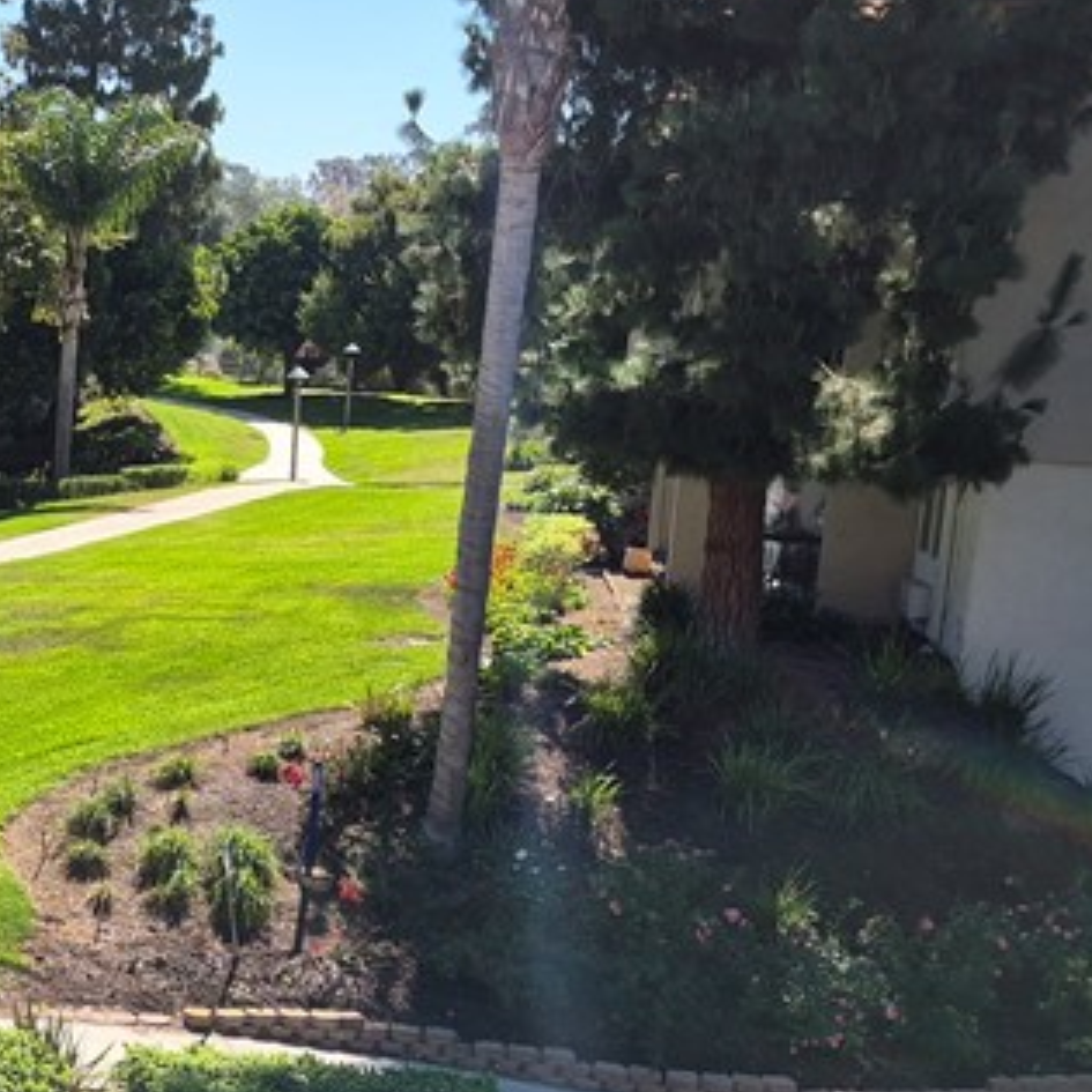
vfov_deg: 26.0
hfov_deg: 24.4
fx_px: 2356
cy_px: 676
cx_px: -97
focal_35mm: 66
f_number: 1.8
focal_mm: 5.4
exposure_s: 1/4176
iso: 80
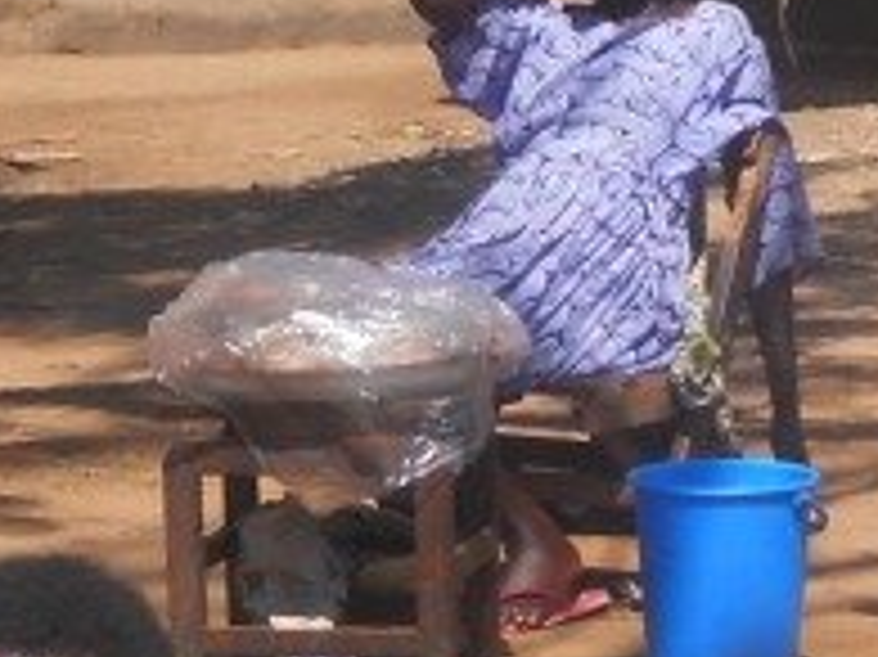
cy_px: 1296
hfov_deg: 11.8
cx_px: 459
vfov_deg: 8.4
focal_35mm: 168
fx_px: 4259
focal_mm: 5.8
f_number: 3.5
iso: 80
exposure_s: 1/640
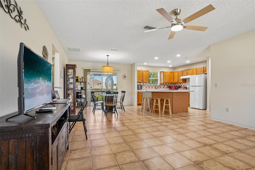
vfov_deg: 70.4
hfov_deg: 93.3
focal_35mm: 17
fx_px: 120
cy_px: 85
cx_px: 128
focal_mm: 17
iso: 400
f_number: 9
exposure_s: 1/15
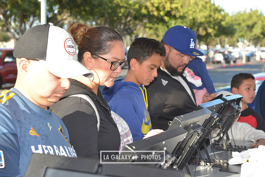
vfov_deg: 19.5
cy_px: 88
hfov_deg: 28.8
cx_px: 132
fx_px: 515
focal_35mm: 70
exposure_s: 1/200
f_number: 7.1
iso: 250
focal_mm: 70
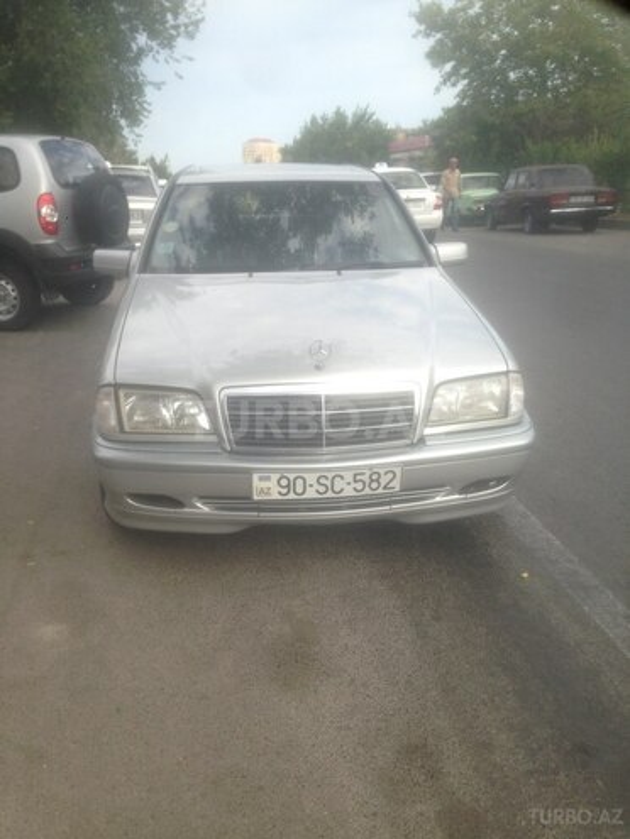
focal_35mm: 33
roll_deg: -1.5
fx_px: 801
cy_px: 420
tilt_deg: -13.1
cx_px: 315
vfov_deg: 55.4
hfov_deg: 42.9
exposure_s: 1/609
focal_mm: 4.12
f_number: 2.4
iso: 50
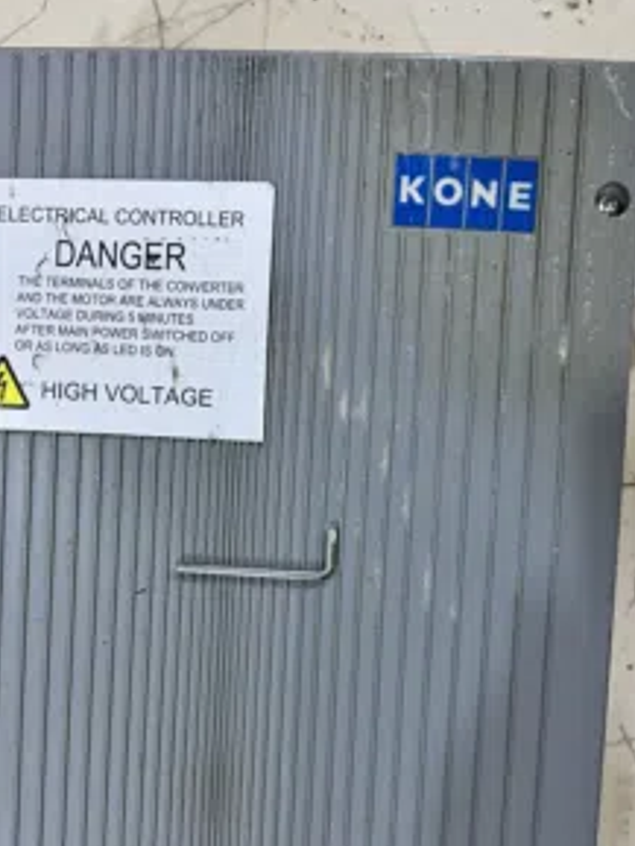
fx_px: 880
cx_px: 260
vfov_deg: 50.8
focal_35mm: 36
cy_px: 530
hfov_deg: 39.5
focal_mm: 5.7
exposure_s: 1/91
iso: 125
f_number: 1.5
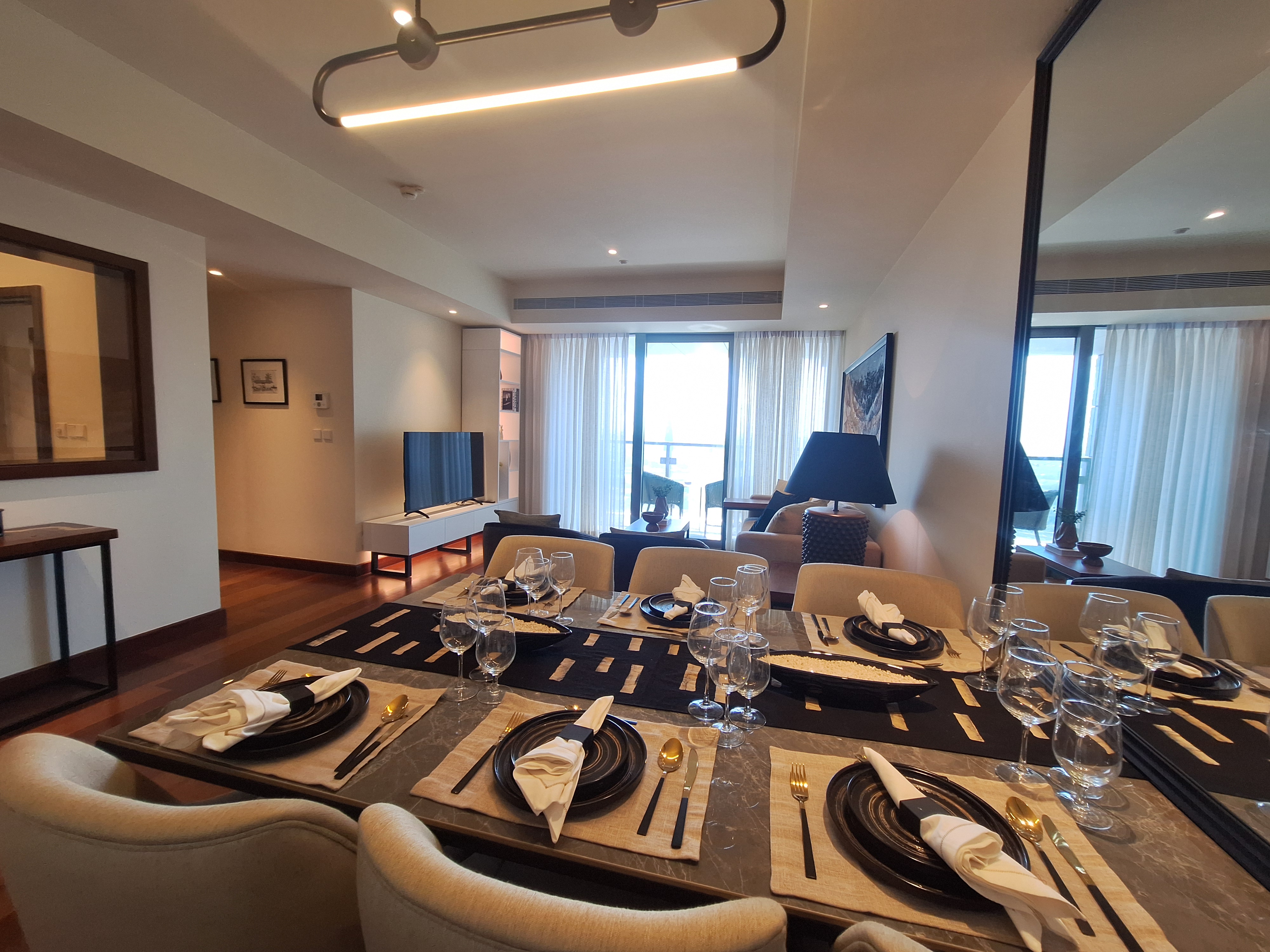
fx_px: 477
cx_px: 635
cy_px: 476
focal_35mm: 13
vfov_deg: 89.9
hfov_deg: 106.2
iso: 50
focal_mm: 1.74
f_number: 2.2
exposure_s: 1/100
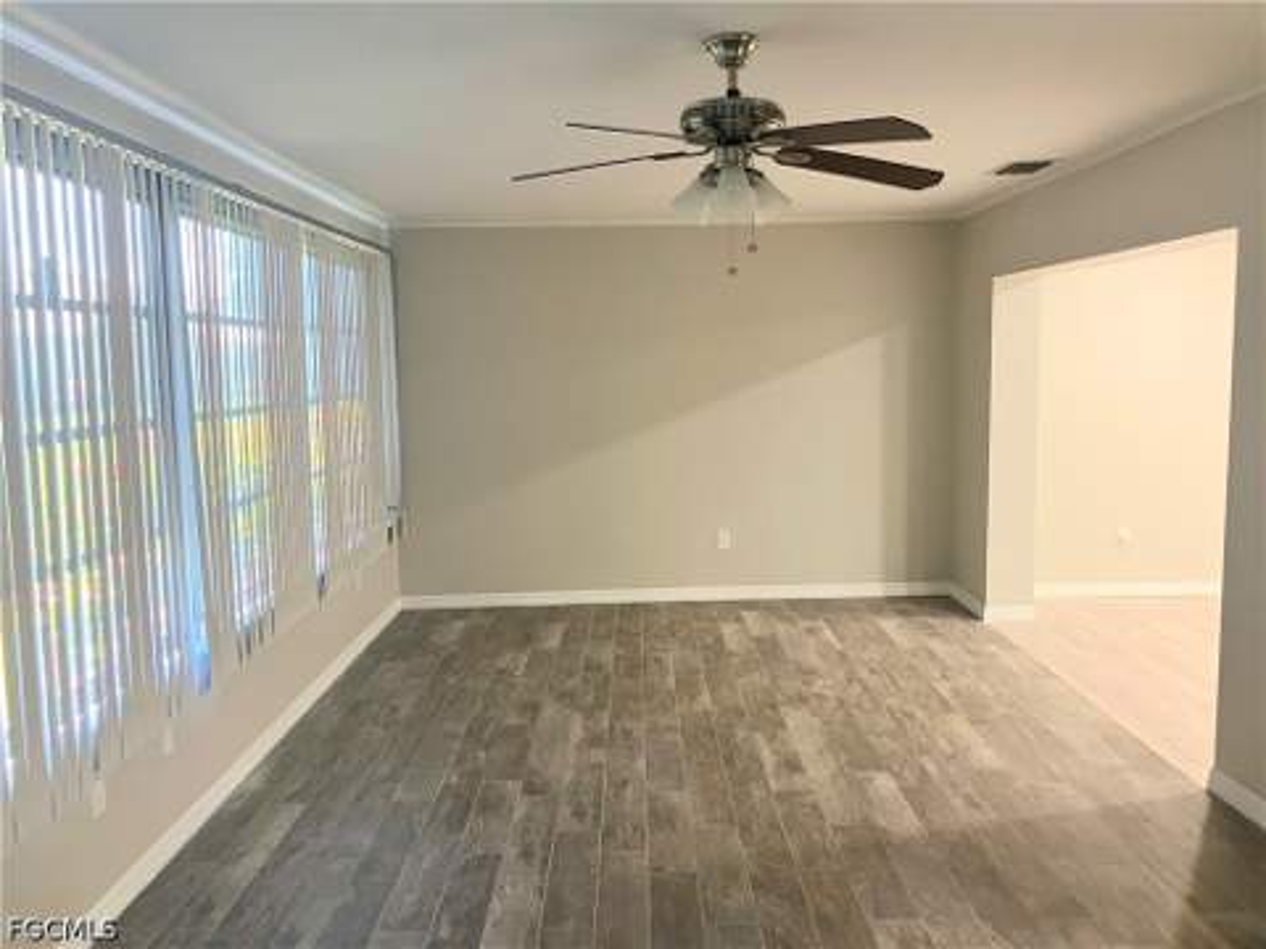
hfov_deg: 63.4
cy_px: 474
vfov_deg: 49.7
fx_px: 1024
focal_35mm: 28
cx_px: 633
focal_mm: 3.99
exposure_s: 1/60
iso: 320
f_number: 1.8
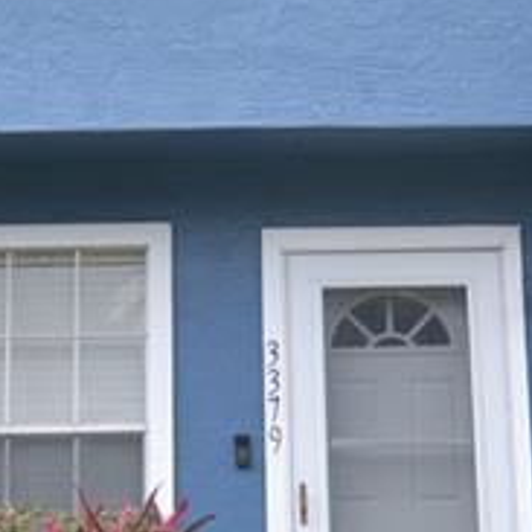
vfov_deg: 22.1
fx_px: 1363
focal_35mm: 78
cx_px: 215
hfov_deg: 22.1
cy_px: 247
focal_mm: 11
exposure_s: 1/125
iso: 140
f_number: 3.5
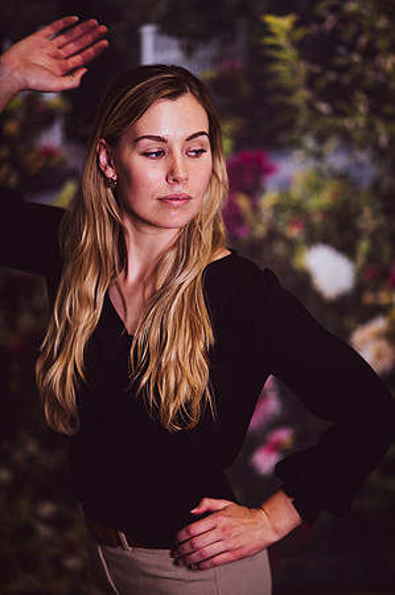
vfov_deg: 19.5
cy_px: 298
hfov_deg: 13.0
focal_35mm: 105
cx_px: 198
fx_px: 1732
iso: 100
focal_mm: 105
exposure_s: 1/250
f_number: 2
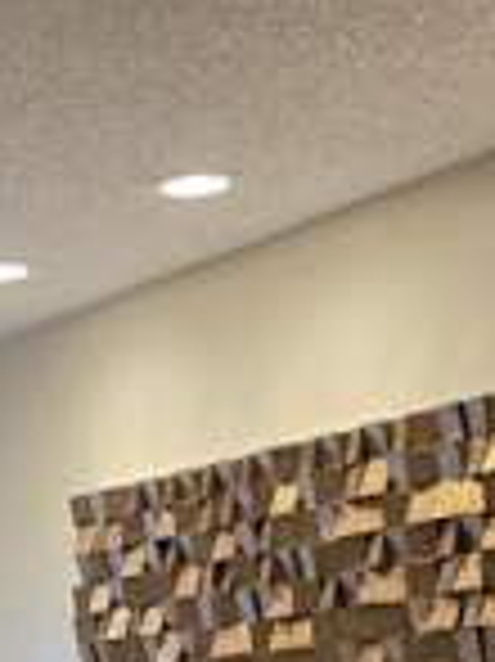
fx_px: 1909
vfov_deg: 15.6
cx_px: -189
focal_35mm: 100
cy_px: 1329
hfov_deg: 14.1
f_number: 1.4
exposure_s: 1/120
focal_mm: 6.5
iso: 100
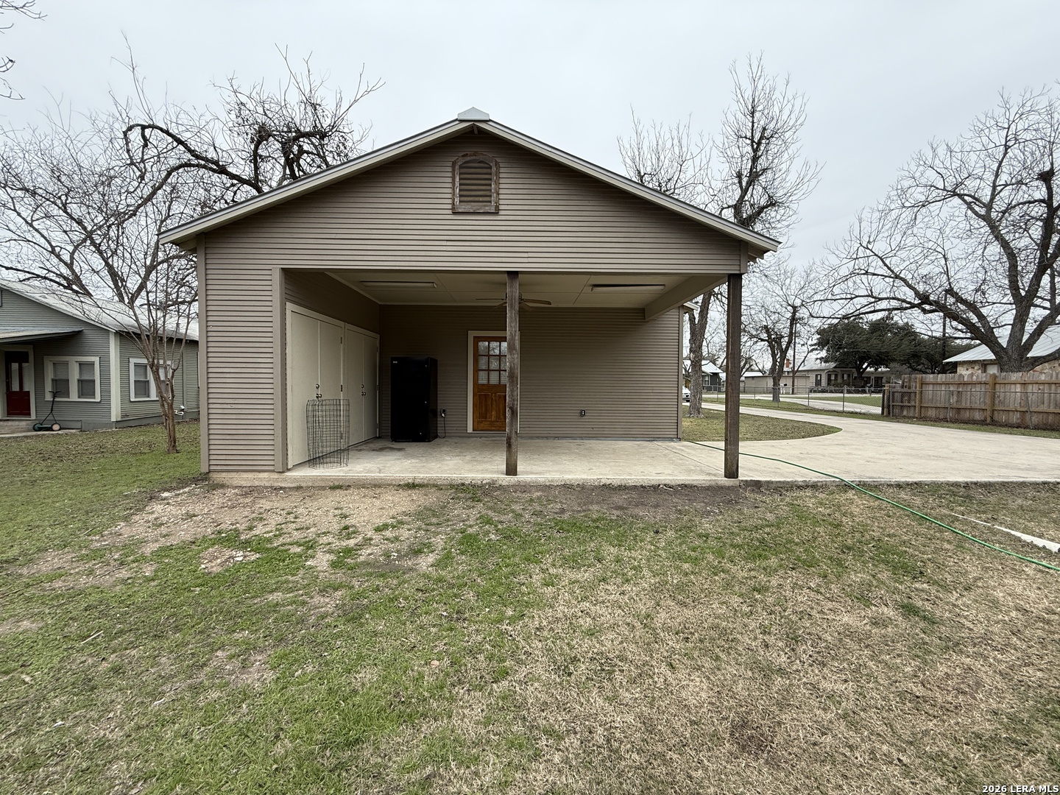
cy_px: 398
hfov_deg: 102.1
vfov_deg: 85.7
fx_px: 429
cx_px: 530
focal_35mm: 14
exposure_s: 1/658
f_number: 2.2
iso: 50
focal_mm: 2.22
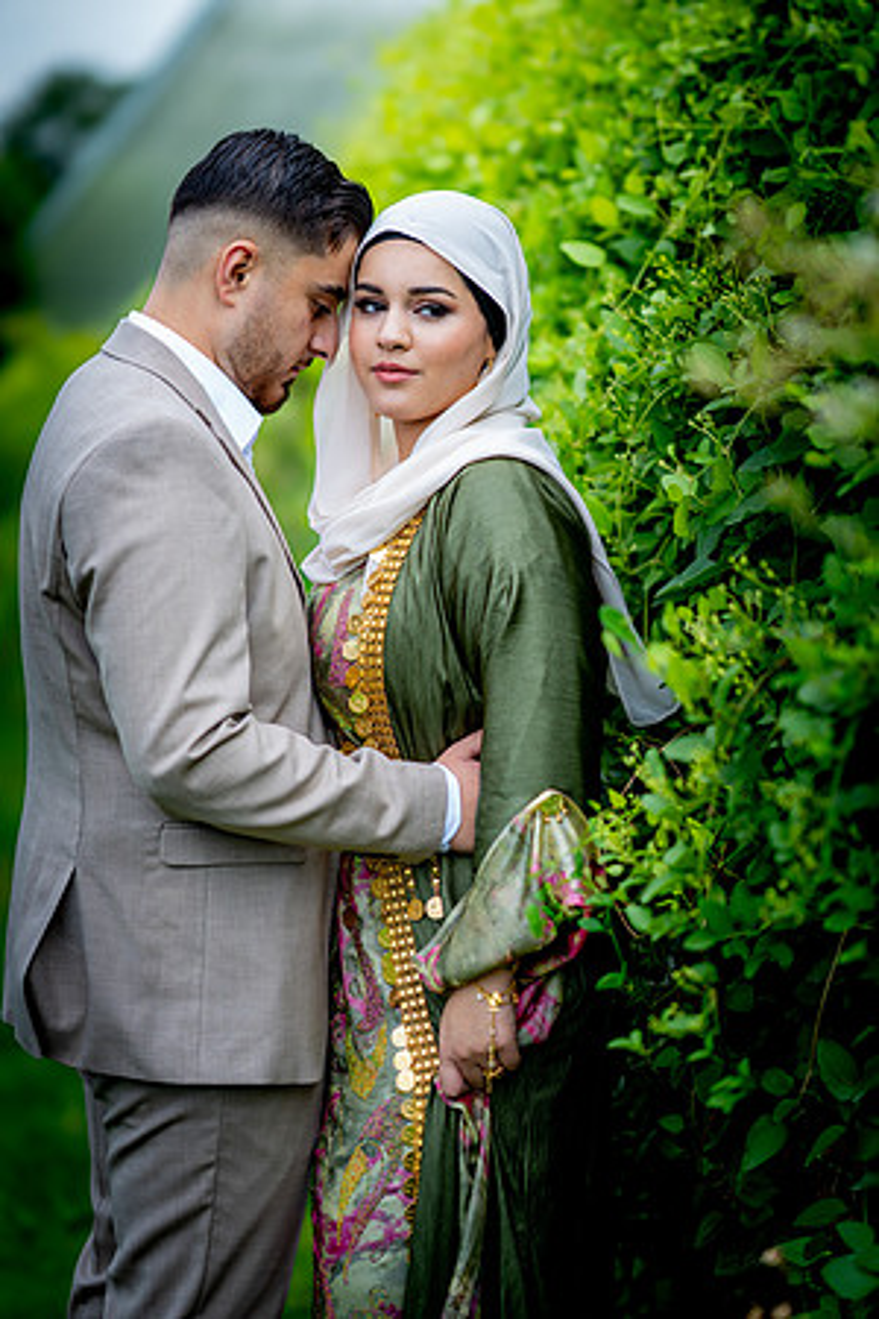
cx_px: 440
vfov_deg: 23.9
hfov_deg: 16.1
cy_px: 660
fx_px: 3113
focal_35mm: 85
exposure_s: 1/2500
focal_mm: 85
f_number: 1.4
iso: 100
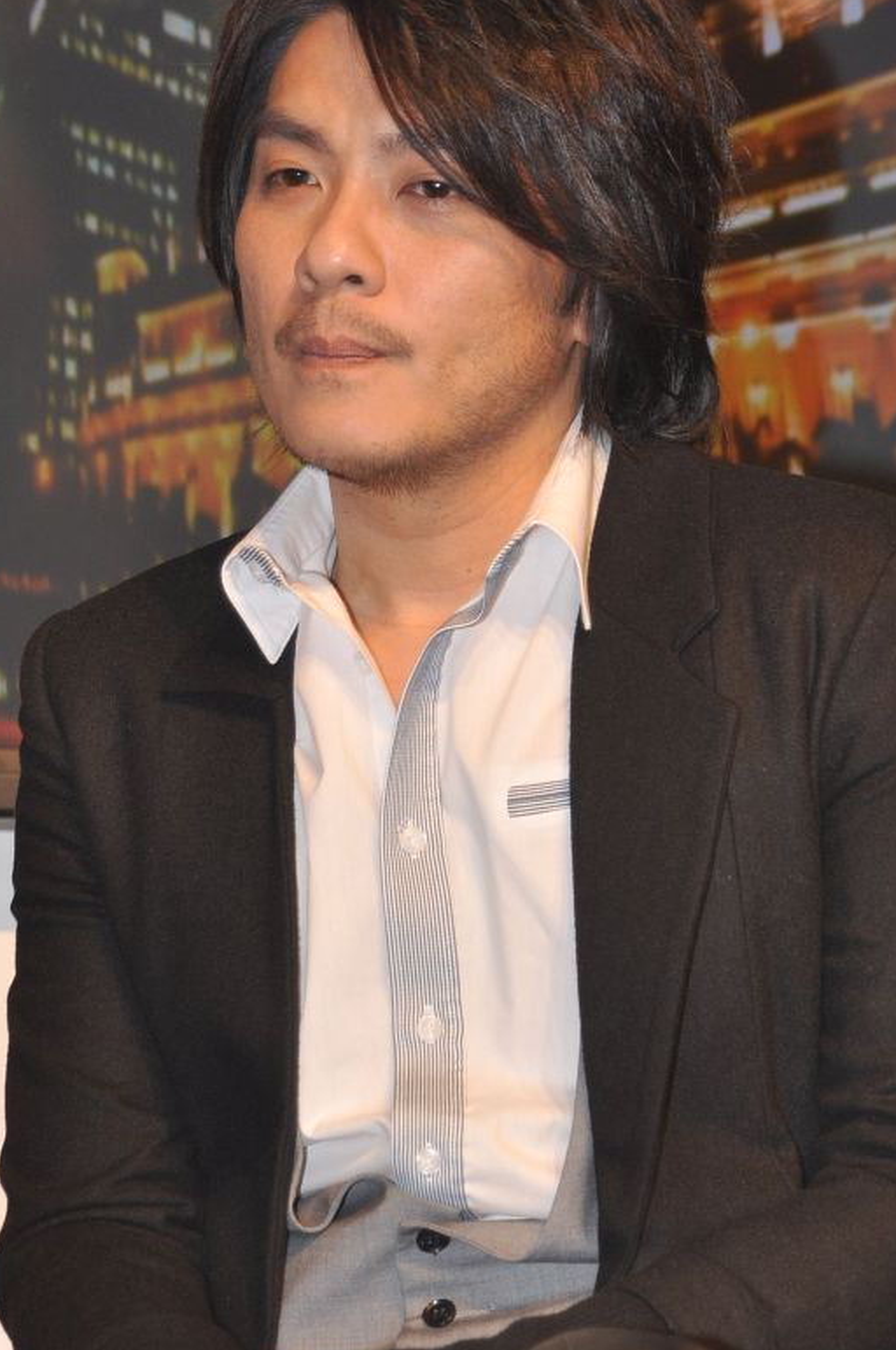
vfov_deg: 9.8
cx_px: 424
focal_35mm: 210
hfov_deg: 6.5
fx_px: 7861
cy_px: 791
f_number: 6.3
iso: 200
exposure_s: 1/125
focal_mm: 90
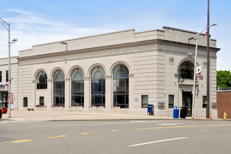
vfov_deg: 34.2
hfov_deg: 49.6
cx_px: 116
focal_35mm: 39
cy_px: 77
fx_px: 250
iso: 200
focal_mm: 26
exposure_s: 1/250
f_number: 10
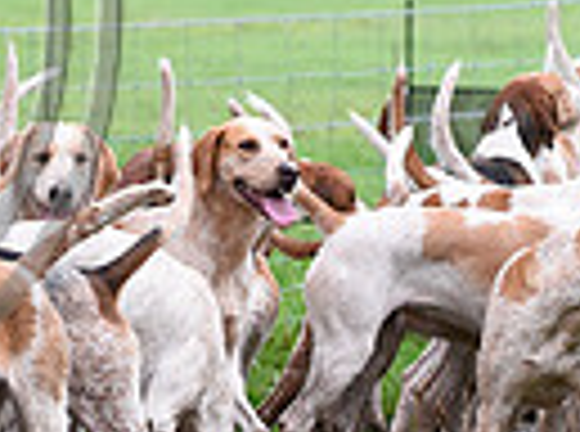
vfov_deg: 3.7
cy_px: -50
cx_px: -396
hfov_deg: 4.9
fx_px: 6667
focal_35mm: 399
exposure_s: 1/1250
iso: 2500
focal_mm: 92
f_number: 3.5
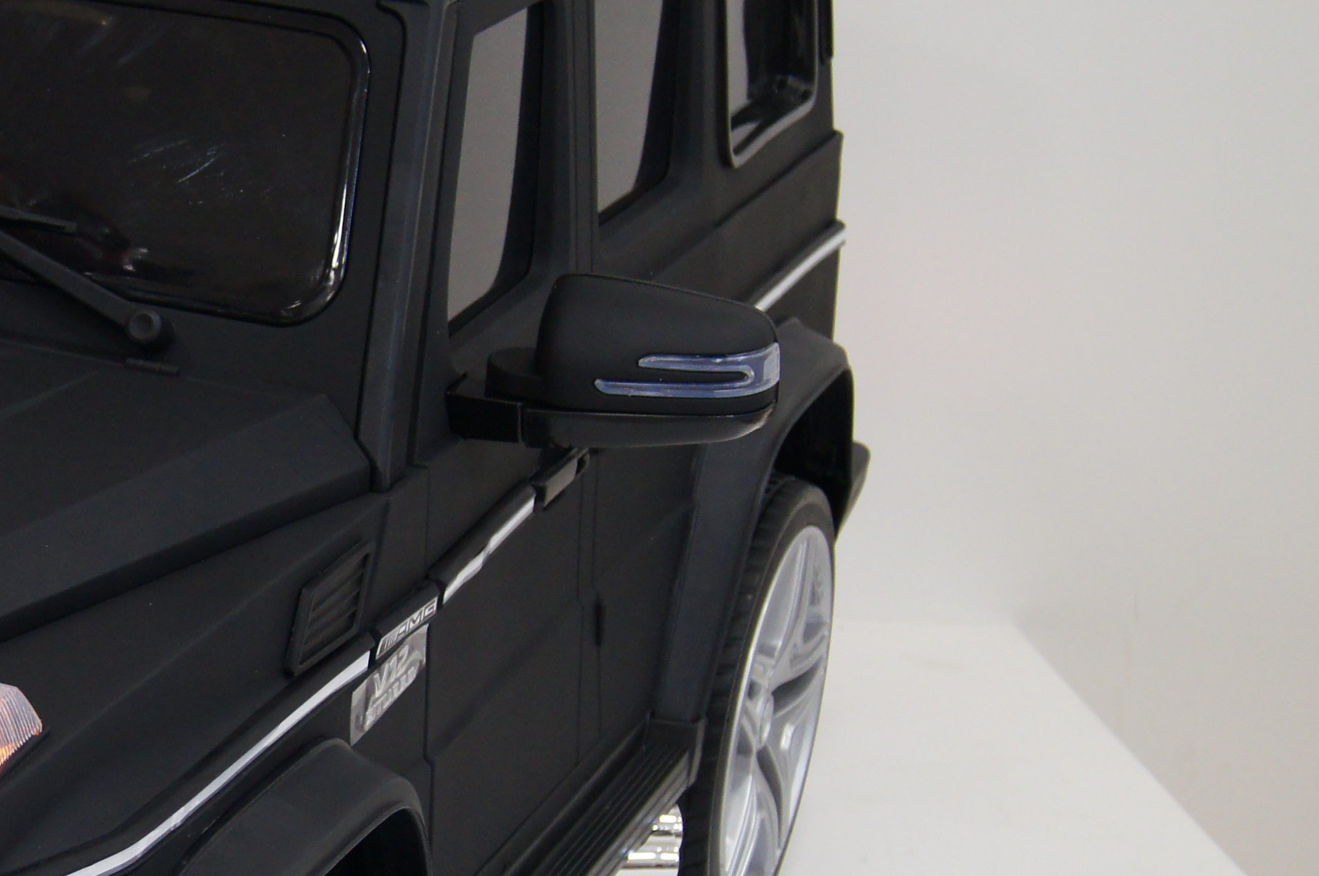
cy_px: 635
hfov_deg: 19.5
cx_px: -54
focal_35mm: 101
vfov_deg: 13.5
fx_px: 3696
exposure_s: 1/50
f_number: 4.5
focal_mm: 28
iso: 800
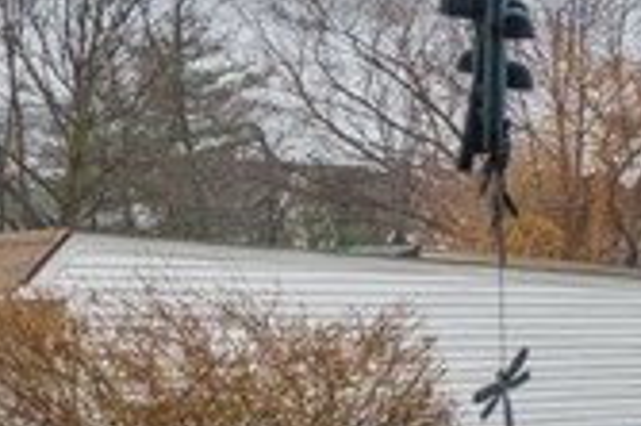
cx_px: 1633
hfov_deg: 13.7
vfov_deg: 15.0
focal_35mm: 91
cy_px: 263
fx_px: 1619
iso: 200
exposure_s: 1/50
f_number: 9
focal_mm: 14
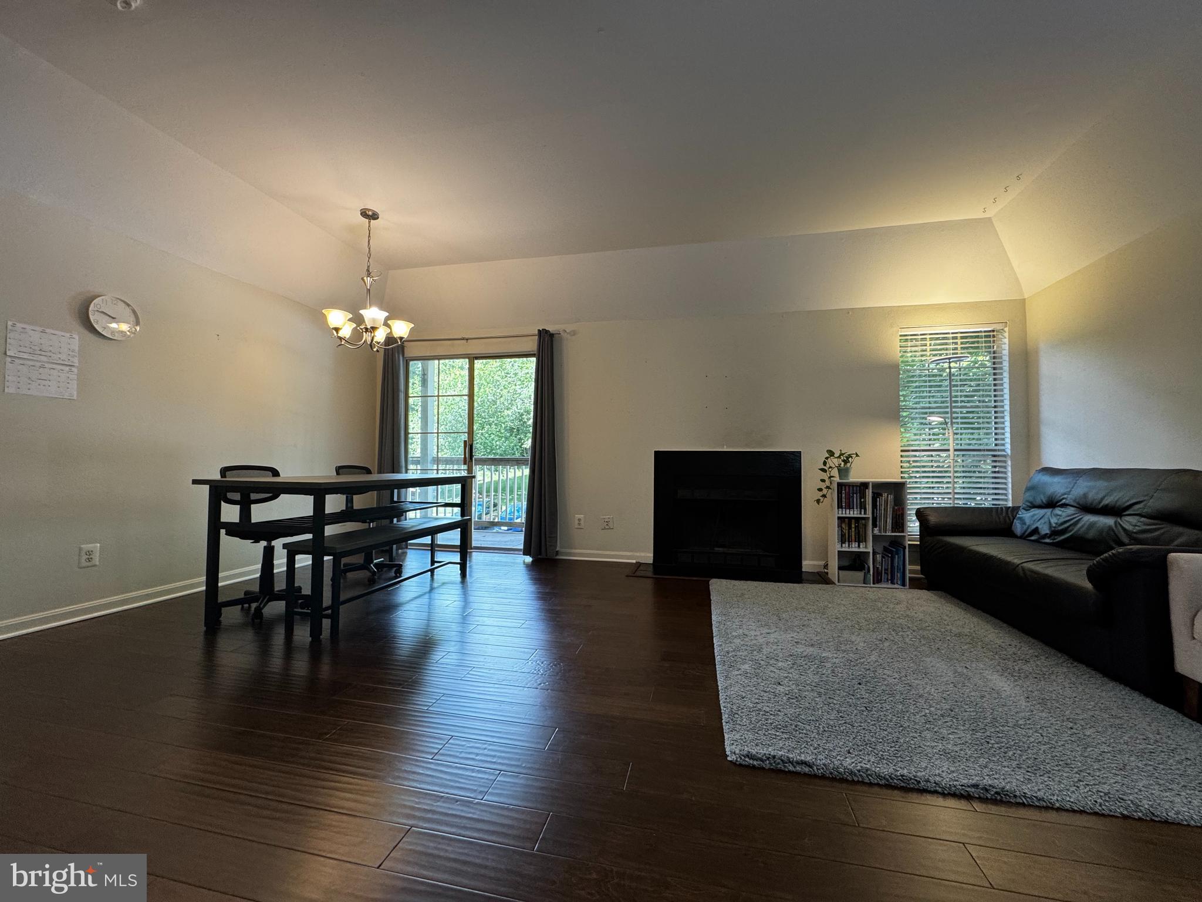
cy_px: 451
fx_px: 486
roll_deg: -0.8
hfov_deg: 102.1
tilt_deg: +2.1
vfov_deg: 85.7
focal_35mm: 14
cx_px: 601
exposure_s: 1/120
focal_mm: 2.22
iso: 160
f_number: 2.2
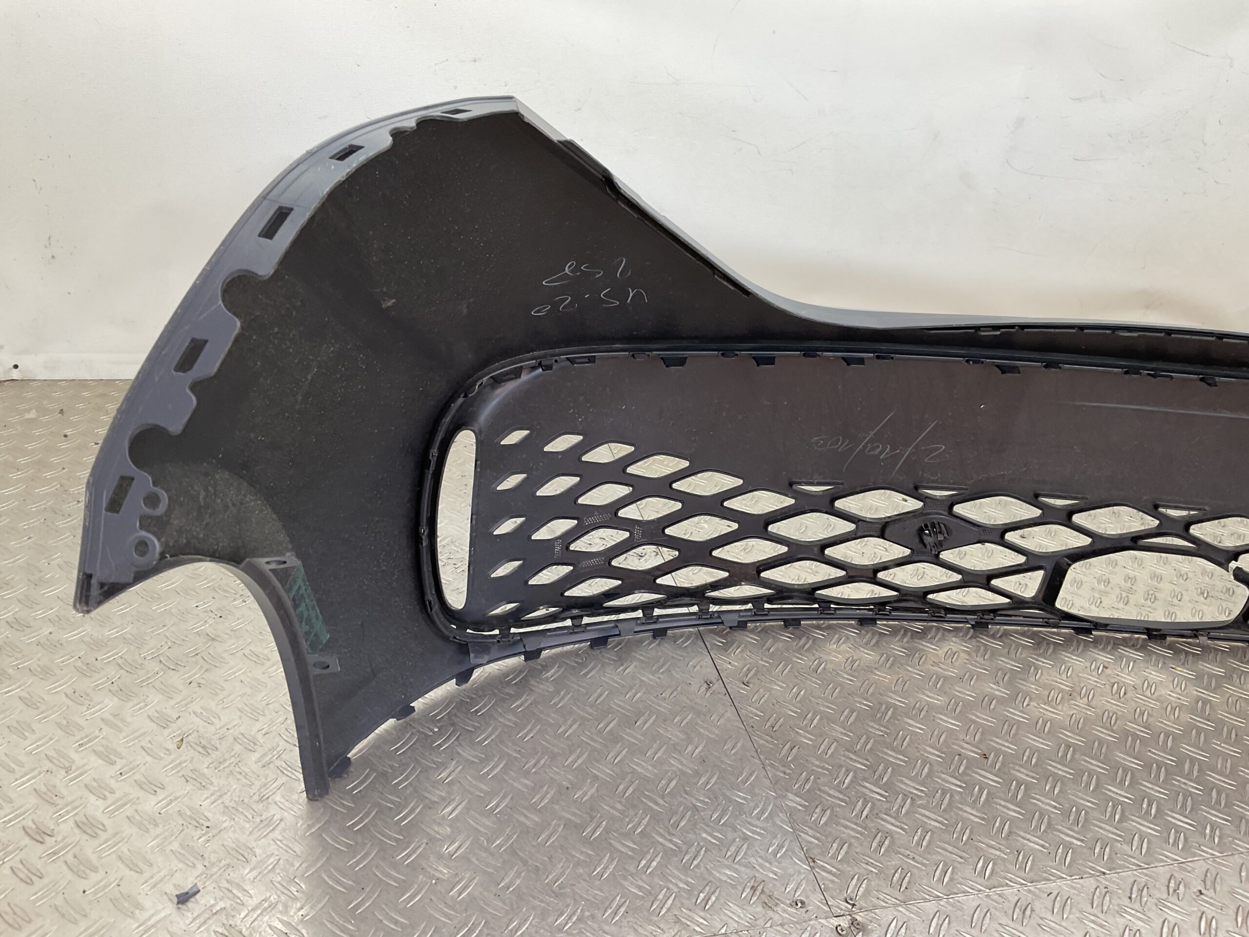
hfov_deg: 61.7
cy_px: 468
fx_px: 1046
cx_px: 624
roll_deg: -9.2
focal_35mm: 29
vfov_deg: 48.2
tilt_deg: -26.8
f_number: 1.8
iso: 32
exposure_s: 1/120
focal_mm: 3
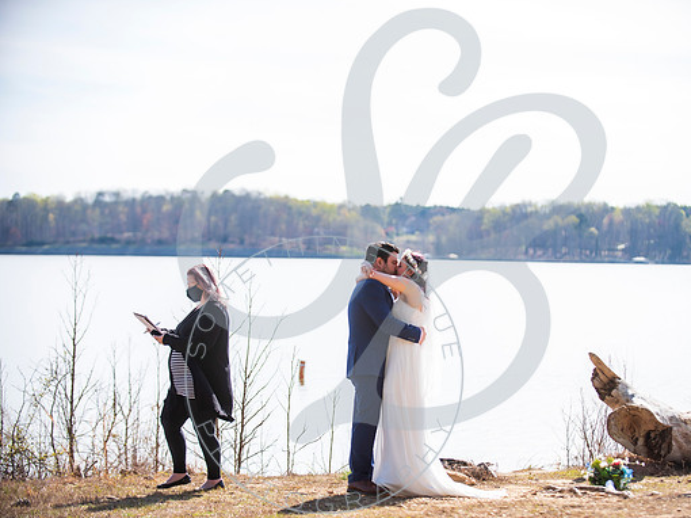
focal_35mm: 104
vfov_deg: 14.2
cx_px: 392
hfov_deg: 18.9
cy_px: 261
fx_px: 2075
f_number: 2.8
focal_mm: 95
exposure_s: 1/800
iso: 100
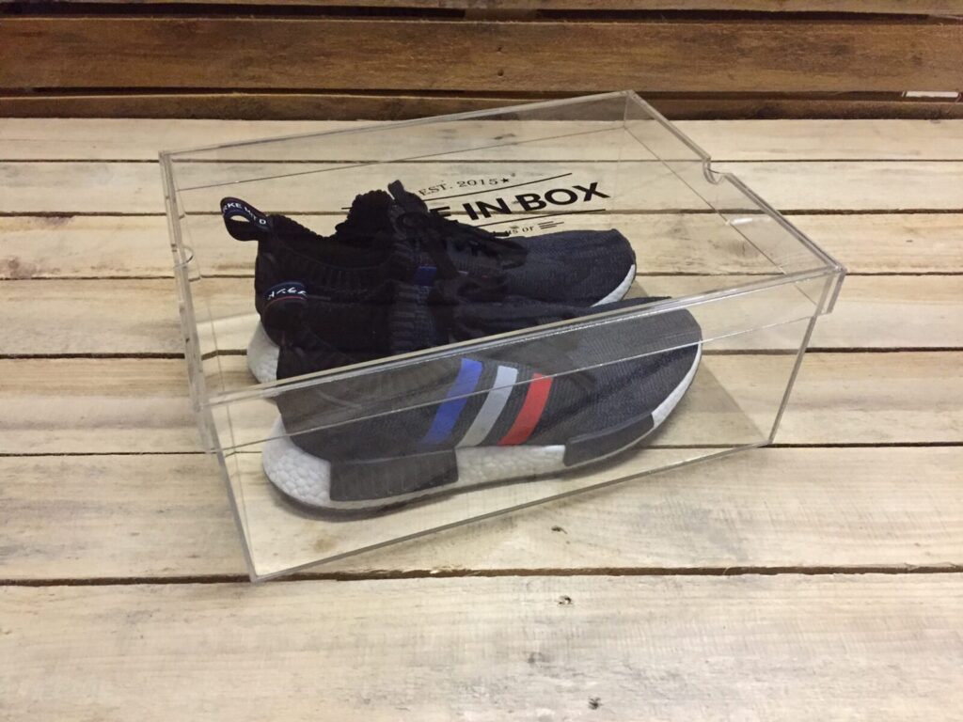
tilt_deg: -42.9
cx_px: 482
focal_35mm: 29
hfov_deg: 61.7
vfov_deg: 48.2
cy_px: 361
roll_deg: -1.2
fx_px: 807
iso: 400
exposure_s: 1/17
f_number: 2.2
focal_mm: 4.15
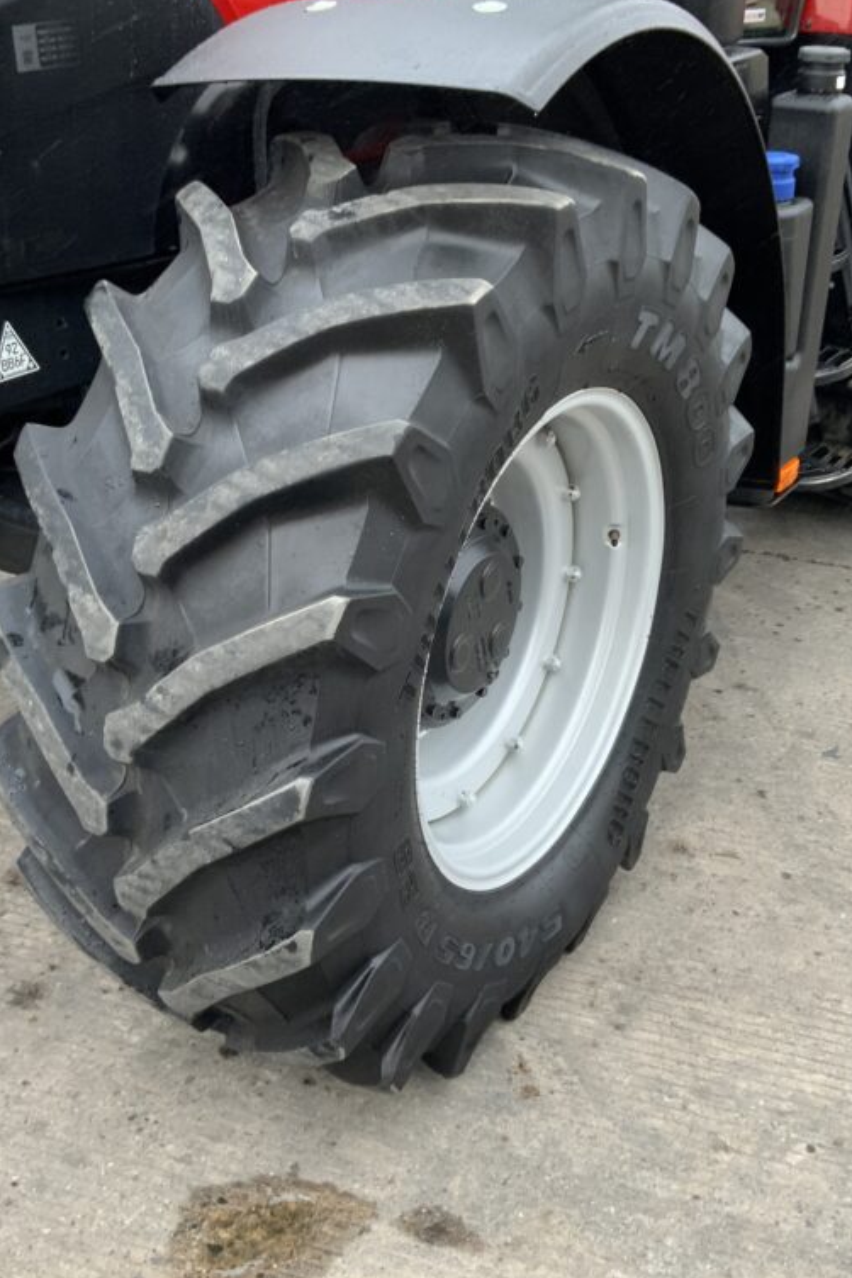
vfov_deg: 47.4
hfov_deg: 32.6
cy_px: 631
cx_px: 431
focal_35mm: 41
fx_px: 1455
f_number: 1.8
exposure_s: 1/122
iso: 40
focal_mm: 3
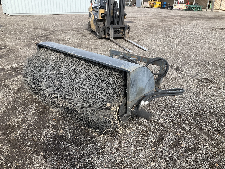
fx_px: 188
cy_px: 84
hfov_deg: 61.7
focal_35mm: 29
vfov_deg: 48.2
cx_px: 112
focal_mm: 3
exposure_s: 1/495
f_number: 1.8
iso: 25
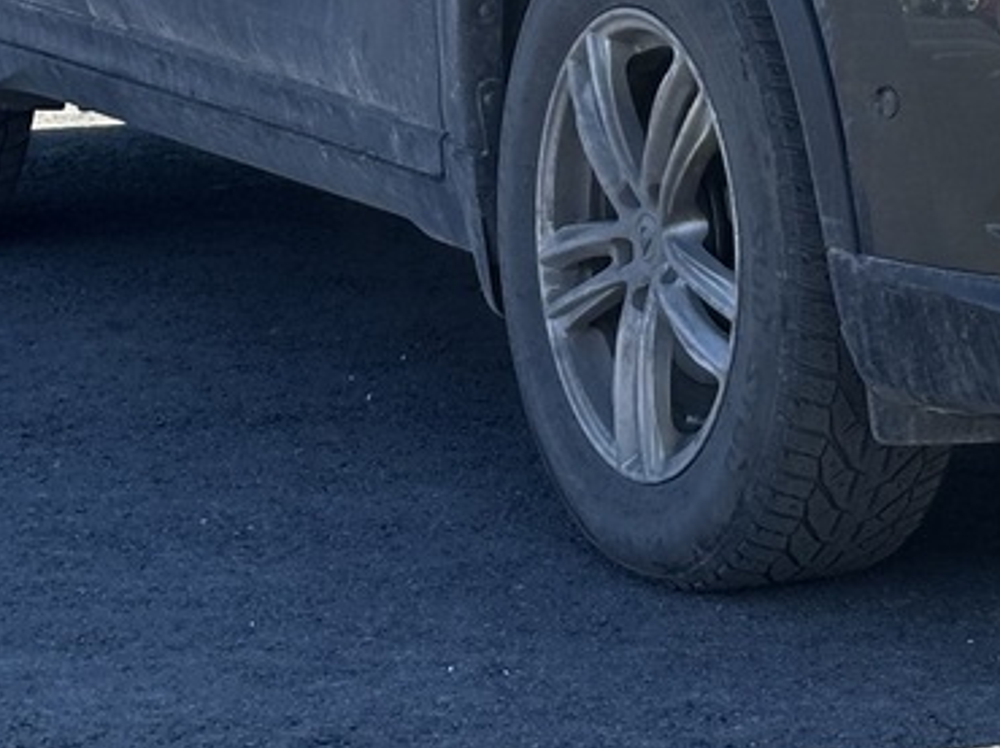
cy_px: -535
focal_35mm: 187
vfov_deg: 7.7
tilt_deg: +1.6
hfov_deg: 10.5
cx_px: 1100
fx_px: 5399
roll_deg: +1.4
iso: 64
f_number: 1.78
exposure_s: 1/435
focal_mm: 6.86
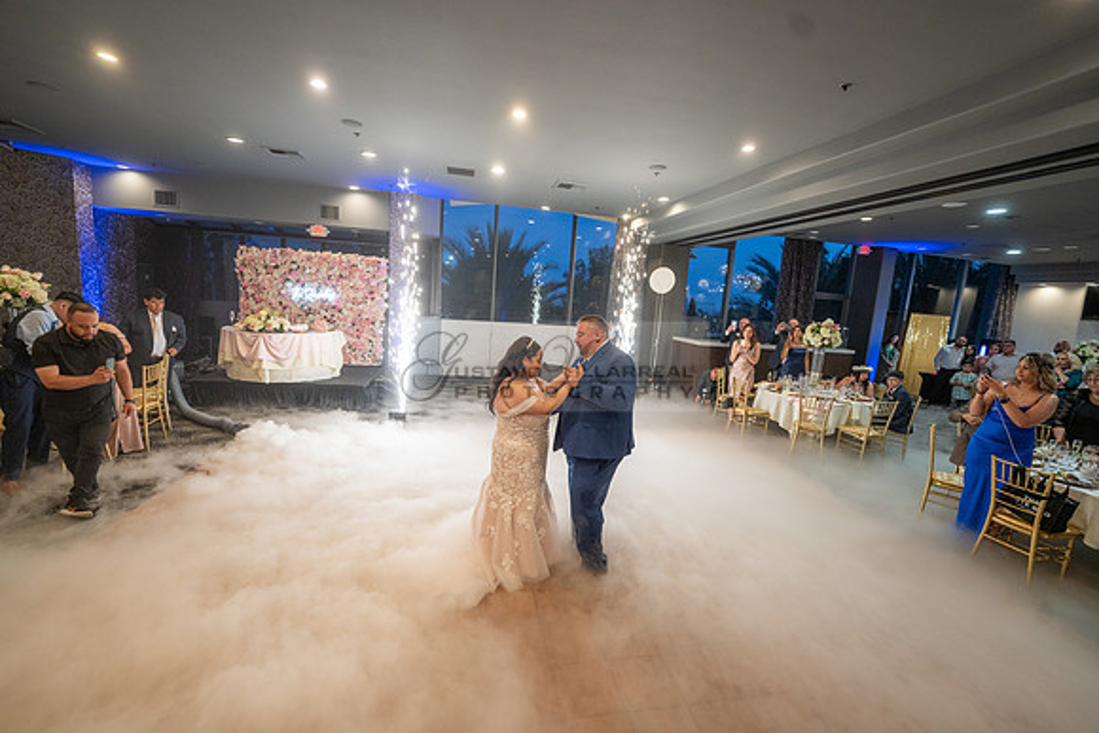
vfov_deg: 78.9
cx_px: 550
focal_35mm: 15
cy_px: 366
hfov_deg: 101.9
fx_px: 446
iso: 800
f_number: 2.8
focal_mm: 14.6
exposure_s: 1/100
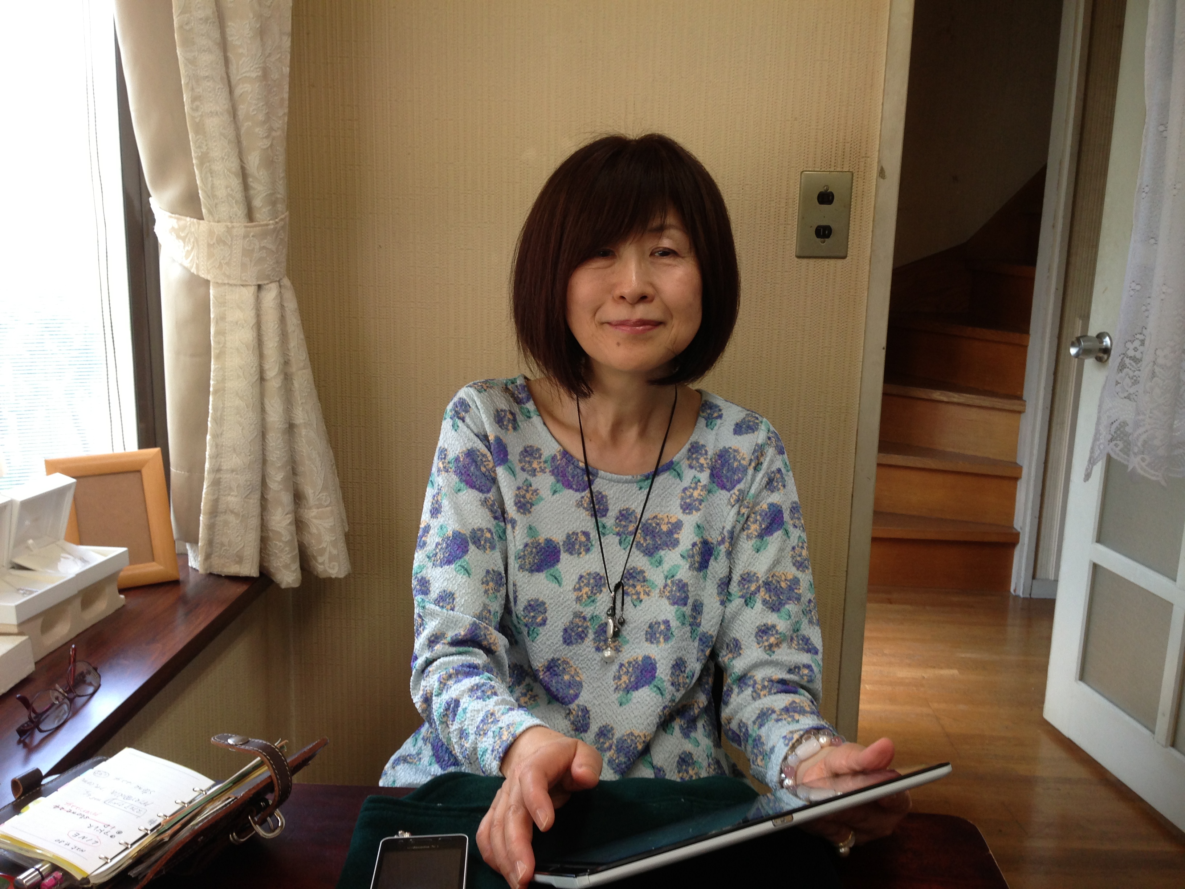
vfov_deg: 42.9
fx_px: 1130
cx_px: 592
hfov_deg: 55.4
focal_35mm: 33
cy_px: 444
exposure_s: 1/40
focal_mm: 4.13
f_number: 2.4
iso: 64
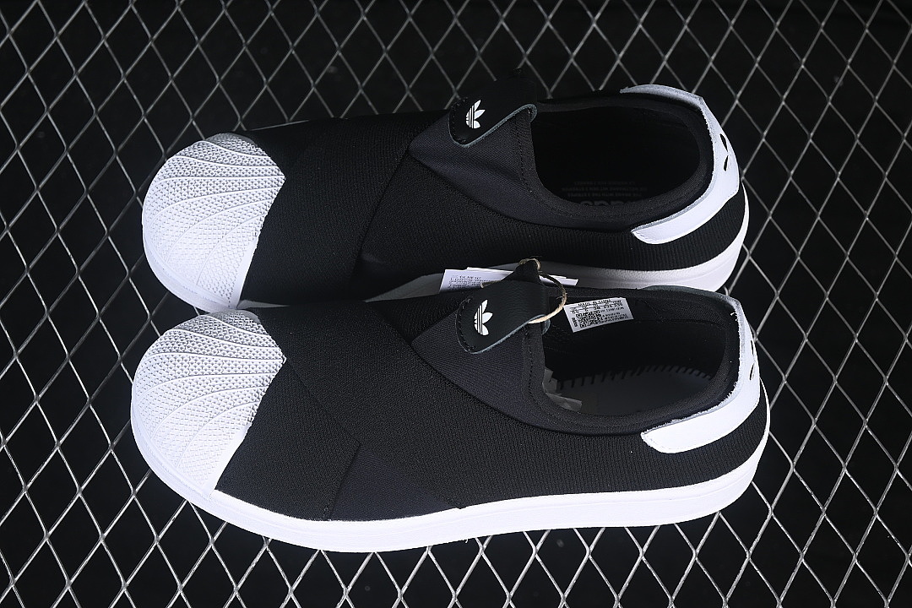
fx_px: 1900
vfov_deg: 18.2
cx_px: 456
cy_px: 304
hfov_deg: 27.0
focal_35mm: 75
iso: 160
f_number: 6.3
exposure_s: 1/50
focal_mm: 50
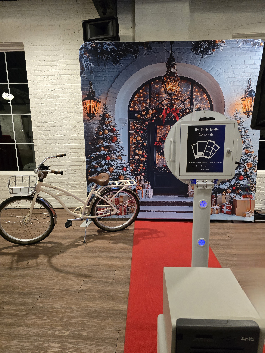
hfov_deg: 58.9
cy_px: 176
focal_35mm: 23
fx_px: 235
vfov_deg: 73.9
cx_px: 132
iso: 500
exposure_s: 1/120
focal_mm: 6.3
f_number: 1.7
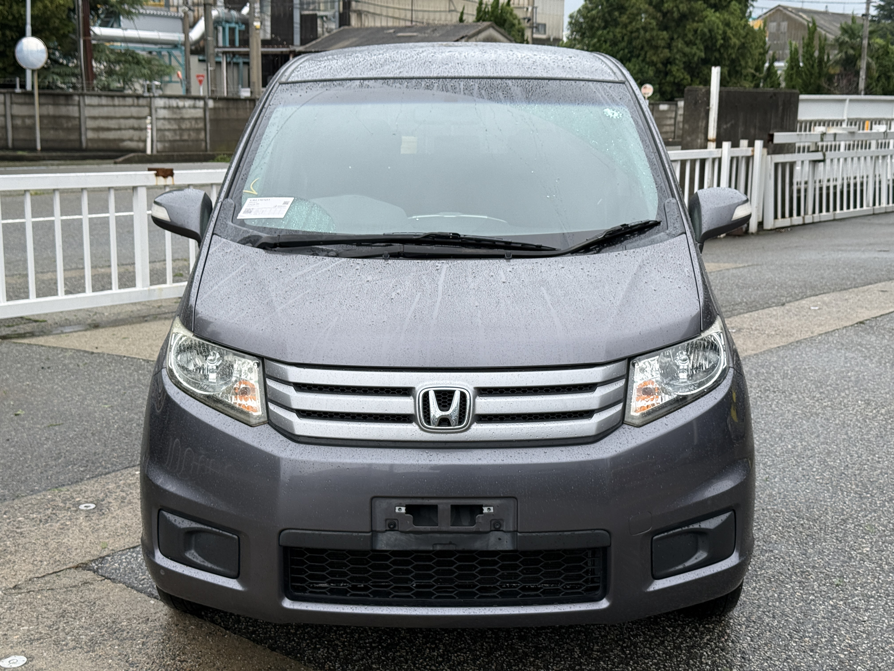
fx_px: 1240
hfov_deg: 39.7
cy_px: 336
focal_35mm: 48
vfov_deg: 30.3
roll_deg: -1.3
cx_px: 447
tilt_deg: -10.5
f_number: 1.78
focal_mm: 6.76
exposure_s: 1/828
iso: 64
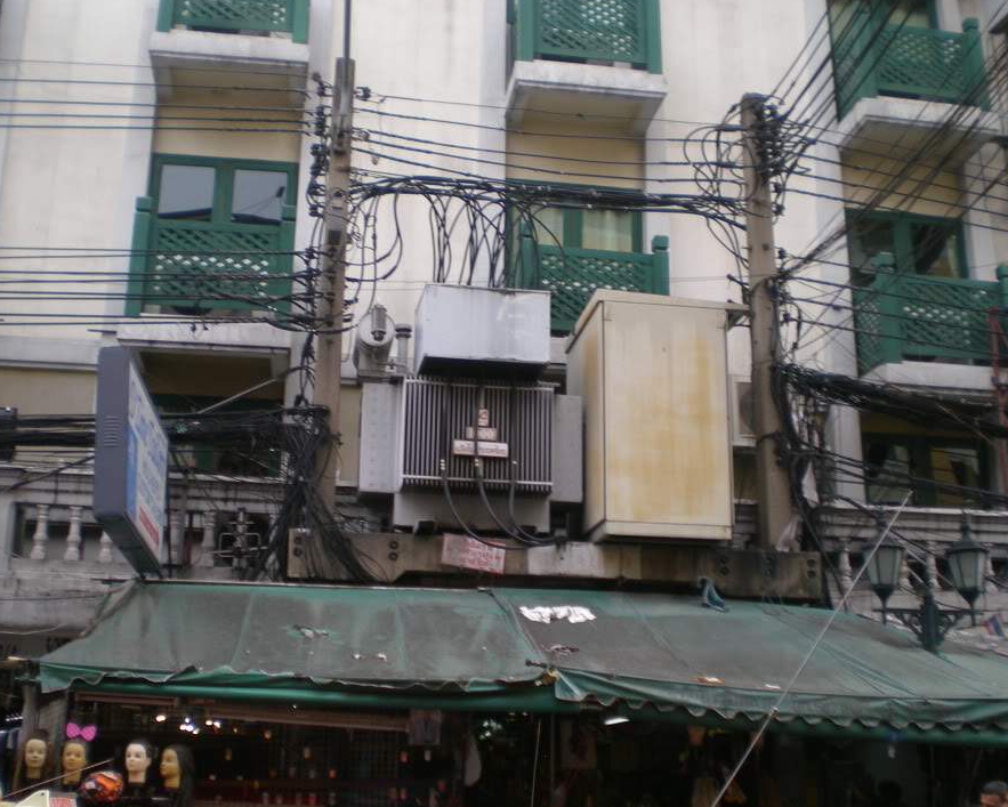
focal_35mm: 43
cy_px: 413
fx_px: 1283
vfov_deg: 34.9
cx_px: 487
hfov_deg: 42.9
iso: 50
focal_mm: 6.3
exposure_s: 1/172
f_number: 3.1
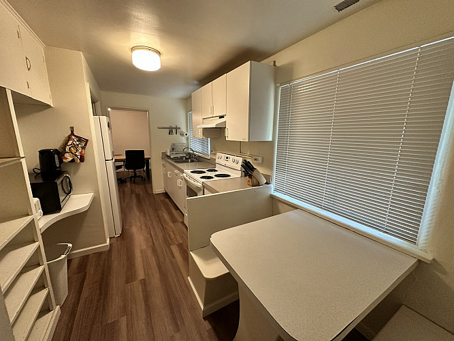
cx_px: 227
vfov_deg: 85.7
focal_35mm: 14
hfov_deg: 102.1
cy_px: 170
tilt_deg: -10.6
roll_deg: -0.9
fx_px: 184
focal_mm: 2.22
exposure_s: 1/60
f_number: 2.2
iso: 500
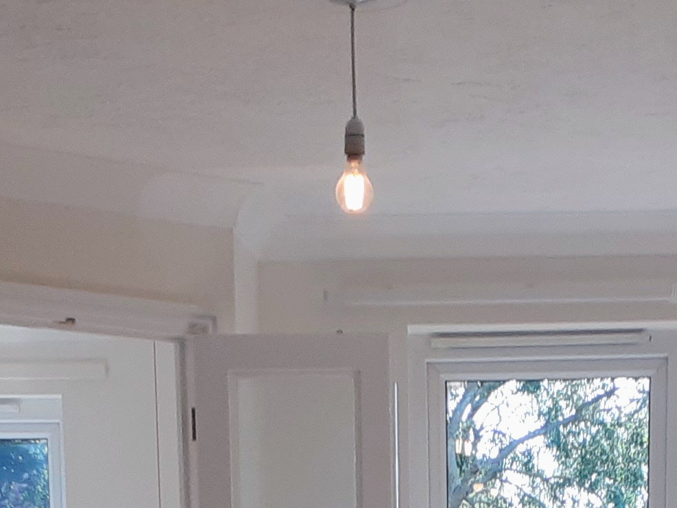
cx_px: 452
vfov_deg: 11.8
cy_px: 1005
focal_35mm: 113
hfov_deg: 17.4
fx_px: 2211
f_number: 1.9
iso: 40
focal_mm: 3.6
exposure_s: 1/242
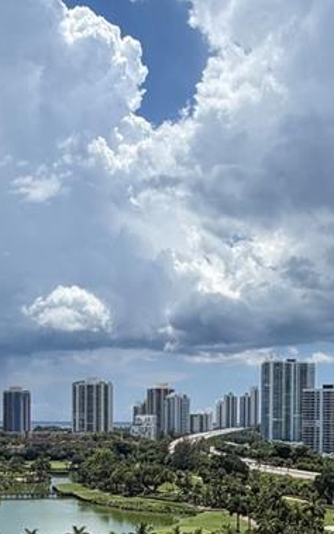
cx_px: 223
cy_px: 440
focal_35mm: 47
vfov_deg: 40.6
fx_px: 684
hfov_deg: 27.3
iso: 20
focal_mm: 2.22
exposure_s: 1/985
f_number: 2.2
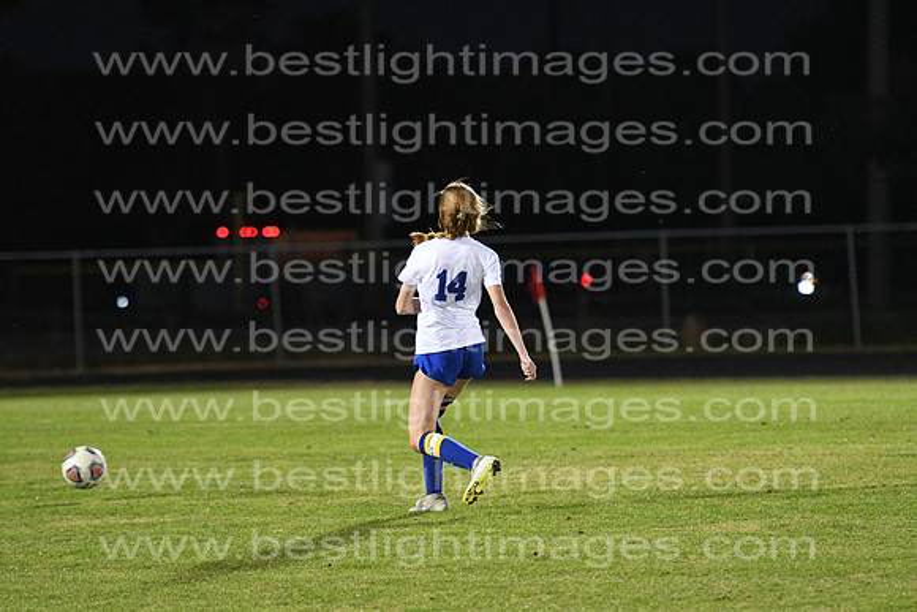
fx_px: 6497
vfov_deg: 5.4
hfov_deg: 8.1
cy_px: 306
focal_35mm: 255
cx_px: 458
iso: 5600
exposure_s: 1/800
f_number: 2.8
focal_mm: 170
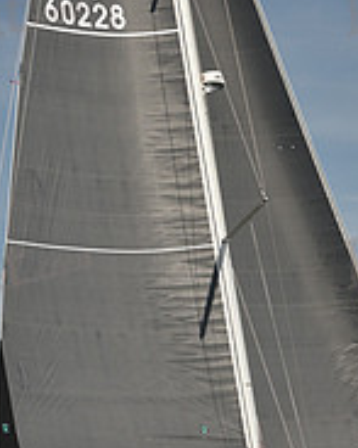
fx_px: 2744
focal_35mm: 207
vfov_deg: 9.3
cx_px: 218
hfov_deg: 7.5
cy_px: 134
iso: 250
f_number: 7.1
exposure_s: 1/640
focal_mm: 70
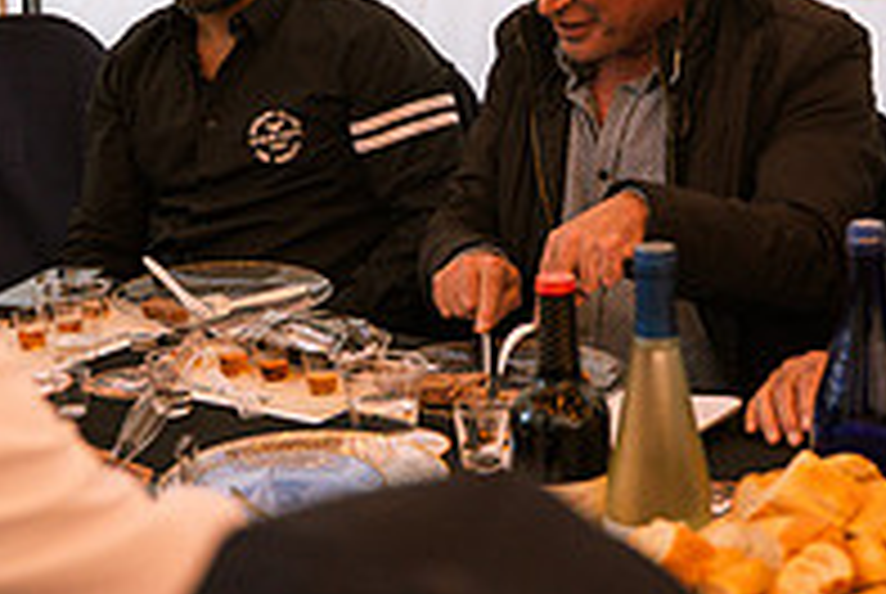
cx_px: 328
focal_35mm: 97
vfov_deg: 14.1
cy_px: 169
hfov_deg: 20.9
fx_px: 2391
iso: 1250
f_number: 3.2
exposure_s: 1/160
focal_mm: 33
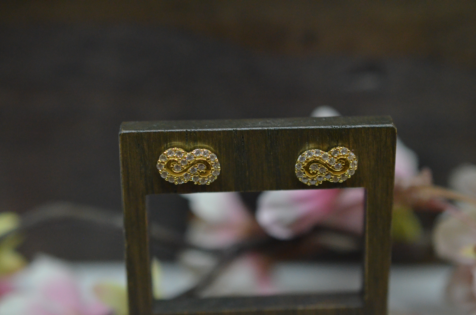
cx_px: 238
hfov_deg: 33.5
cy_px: 158
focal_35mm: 60
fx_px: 792
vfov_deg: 22.5
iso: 3200
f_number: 4
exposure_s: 1/2000
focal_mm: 40
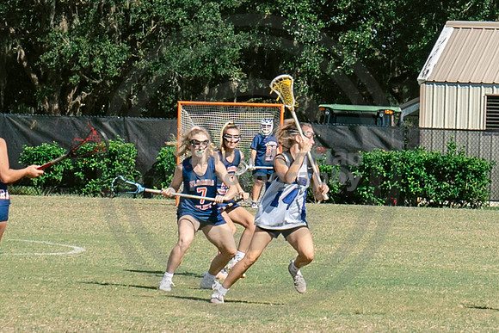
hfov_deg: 4.9
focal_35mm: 421
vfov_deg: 3.3
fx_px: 5832
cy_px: 50
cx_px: 404
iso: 250
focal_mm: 70
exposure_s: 1/1250
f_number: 5.6
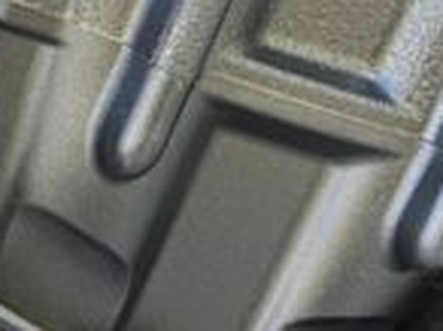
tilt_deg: -28.1
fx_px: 1457
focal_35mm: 114
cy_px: -52
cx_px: -237
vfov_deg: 12.7
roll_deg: +0.8
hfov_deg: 15.8
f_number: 1.6
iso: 125
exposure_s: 1/88
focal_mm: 5.1
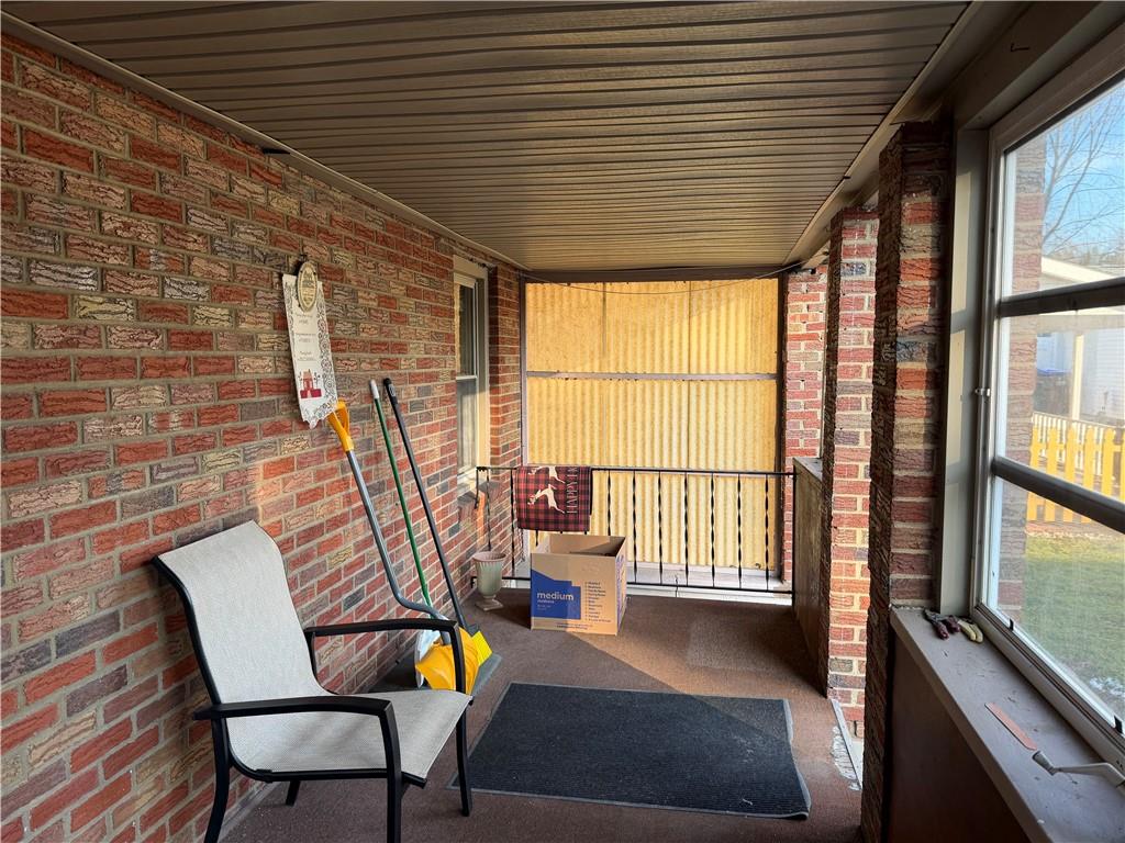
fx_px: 780
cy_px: 422
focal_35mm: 24
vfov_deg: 56.8
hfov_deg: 71.6
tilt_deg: -5.0
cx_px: 562
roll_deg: +0.3
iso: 50
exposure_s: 1/135
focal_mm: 6.76
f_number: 1.78
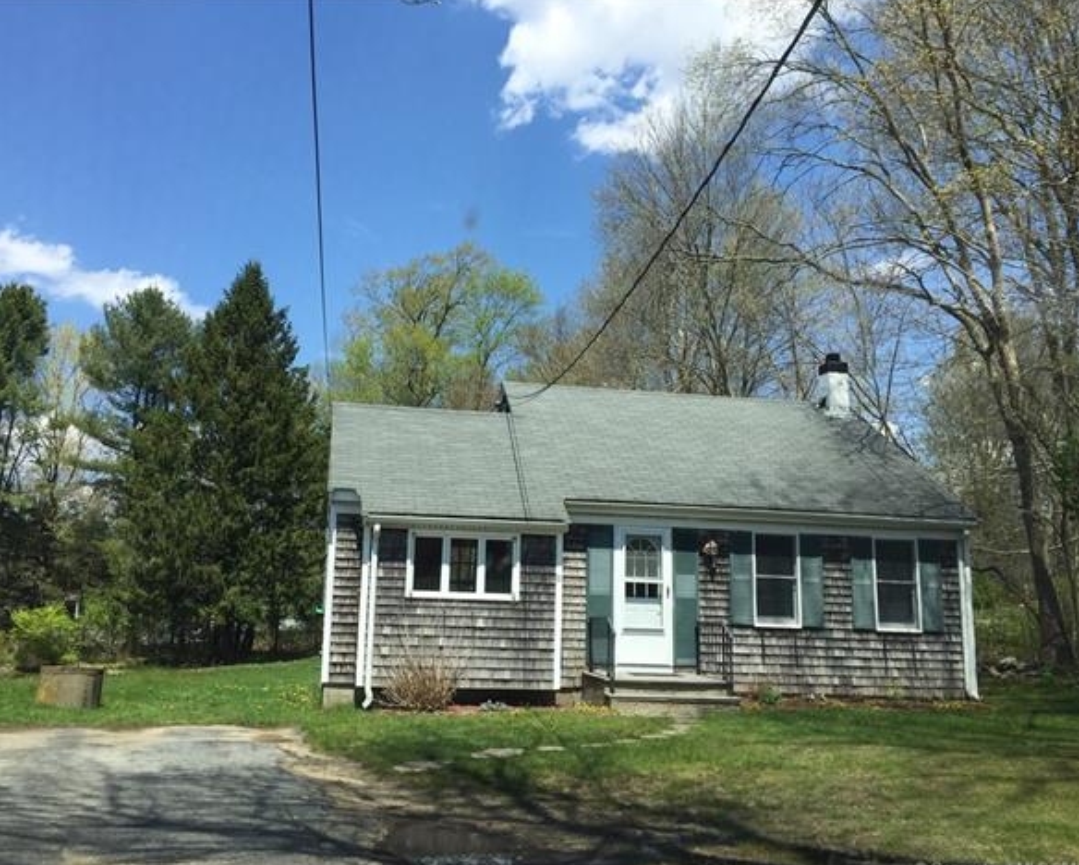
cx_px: 501
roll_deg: -2.7
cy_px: 436
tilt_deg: +8.3
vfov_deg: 47.2
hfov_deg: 57.1
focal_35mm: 31
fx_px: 991
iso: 32
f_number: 2.2
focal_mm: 4.15
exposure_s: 1/942
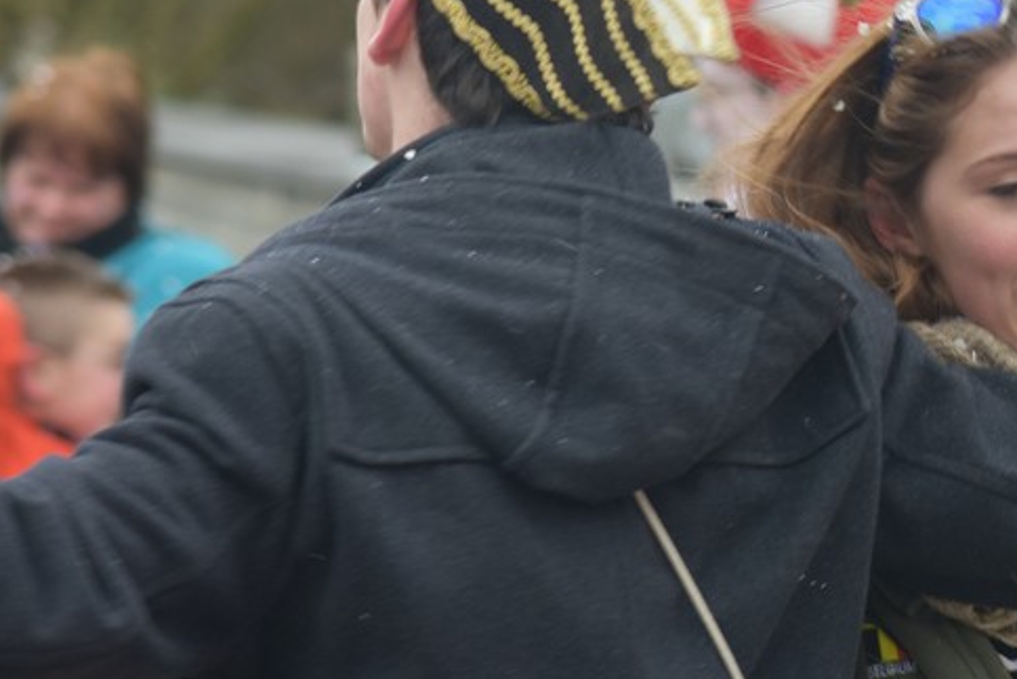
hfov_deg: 7.0
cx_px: 1038
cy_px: 258
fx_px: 8251
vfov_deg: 4.7
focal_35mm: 292
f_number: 4
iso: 320
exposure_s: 1/160
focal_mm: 92
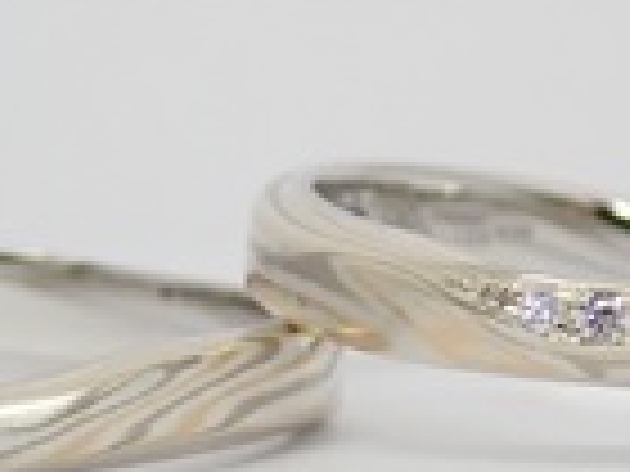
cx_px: 270
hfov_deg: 8.0
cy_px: 330
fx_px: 4514
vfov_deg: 6.0
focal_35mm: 248
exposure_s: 1/125
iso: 200
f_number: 4.1
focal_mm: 13.65
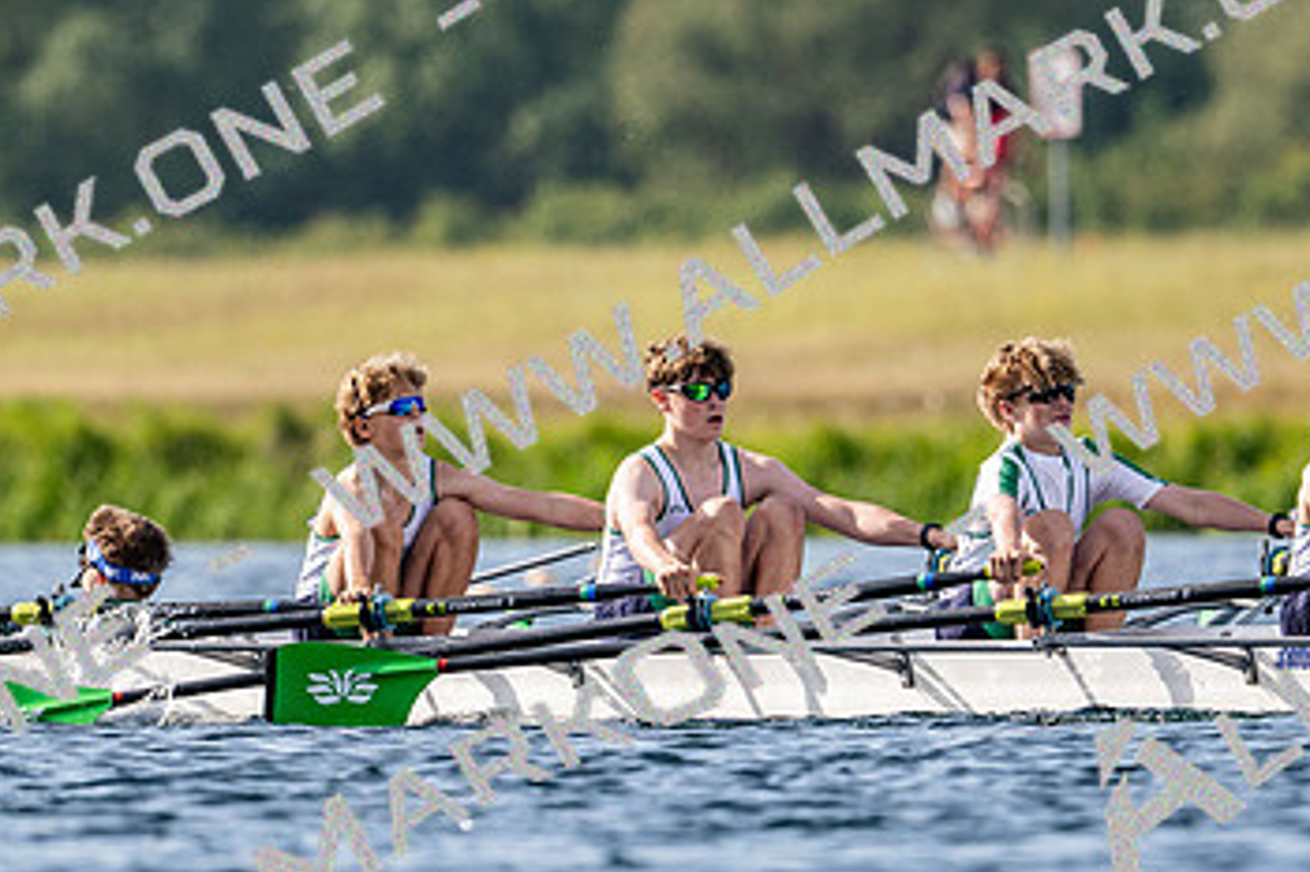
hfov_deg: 2.1
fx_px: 36225
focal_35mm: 996
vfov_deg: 1.4
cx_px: 775
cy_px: 541
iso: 320
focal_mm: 400
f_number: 4.5
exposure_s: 1/2500
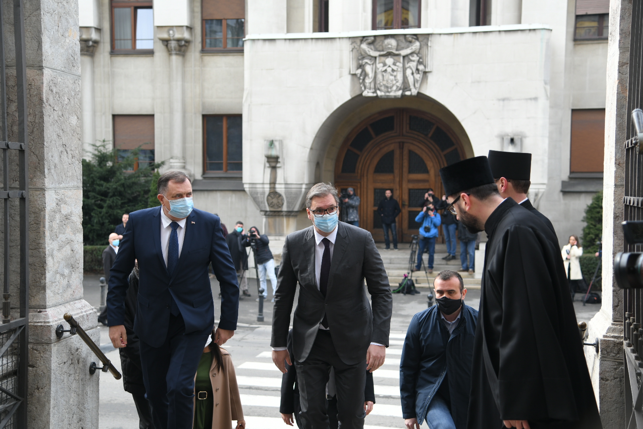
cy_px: 214
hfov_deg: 38.2
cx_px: 322
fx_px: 929
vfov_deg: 26.0
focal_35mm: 52
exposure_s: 1/500
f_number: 4
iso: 400
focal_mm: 52
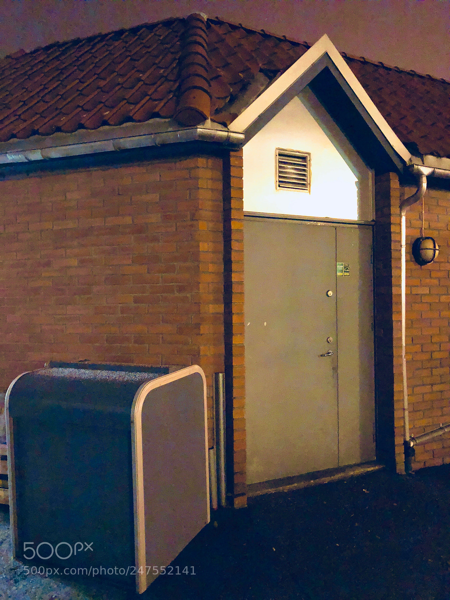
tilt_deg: +1.3
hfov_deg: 49.7
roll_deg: +0.2
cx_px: 225
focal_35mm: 28
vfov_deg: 63.4
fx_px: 485
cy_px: 300
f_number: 1.8
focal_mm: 3.99
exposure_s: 1/4
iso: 1600
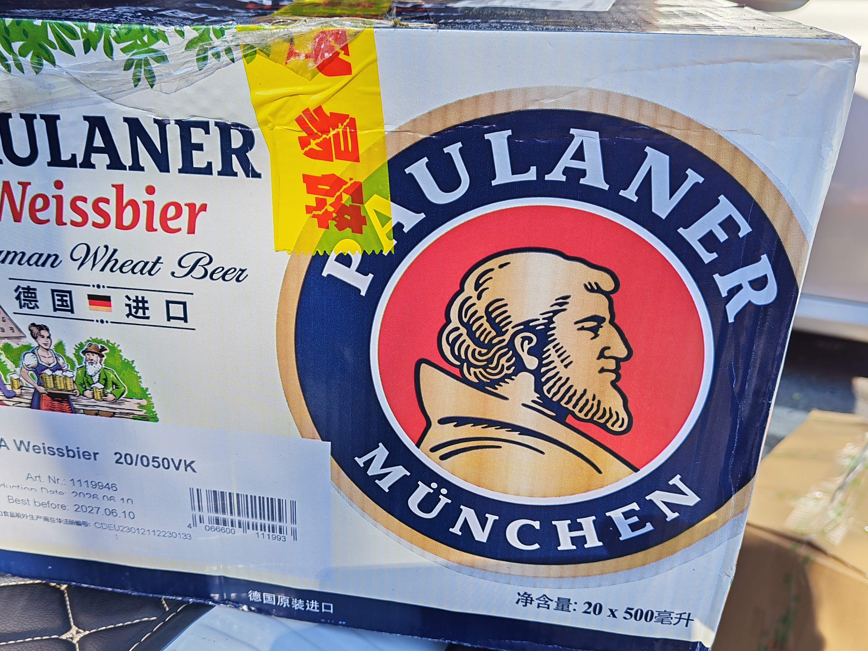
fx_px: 827
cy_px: 326
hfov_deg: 55.0
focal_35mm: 33
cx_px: 352
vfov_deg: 42.9
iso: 50
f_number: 1.9
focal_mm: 6.12
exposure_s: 1/270
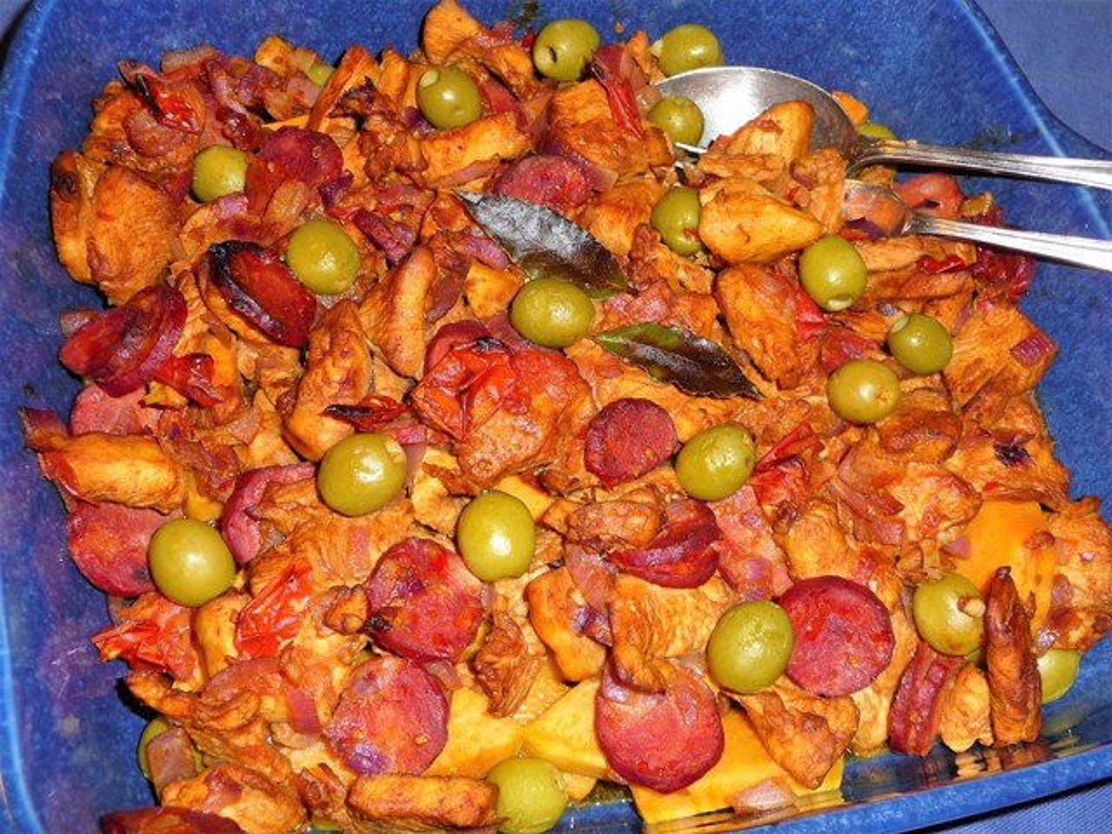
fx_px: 1221
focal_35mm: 38
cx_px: 556
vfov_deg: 37.7
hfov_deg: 49.0
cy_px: 417
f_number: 3.8
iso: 100
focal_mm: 6.3
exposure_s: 1/30
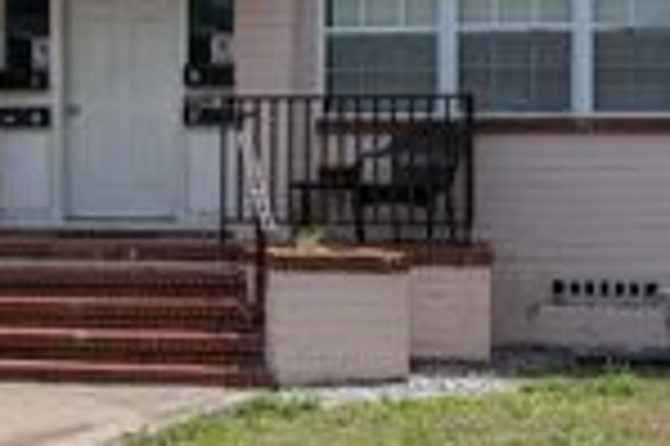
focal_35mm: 84
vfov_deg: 16.2
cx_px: 103
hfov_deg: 23.7
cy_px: 153
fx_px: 1562
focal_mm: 6.9
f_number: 1.68
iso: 23
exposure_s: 1/2088
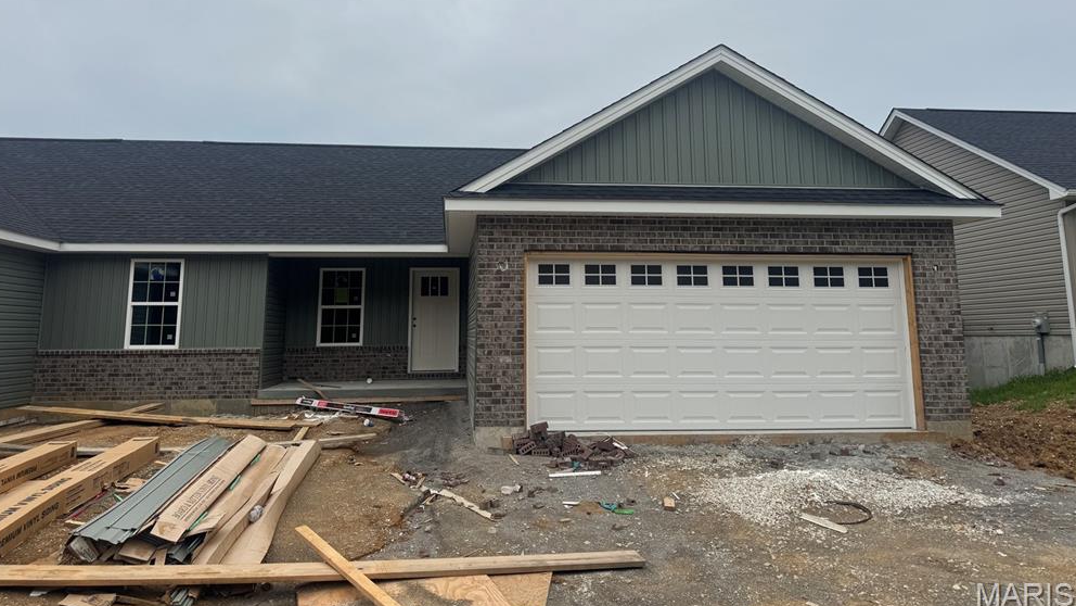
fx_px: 770
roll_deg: +0.4
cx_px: 529
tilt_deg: +8.9
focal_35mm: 27
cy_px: 201
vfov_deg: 42.3
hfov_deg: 69.9
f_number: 1.78
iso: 80
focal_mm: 6.76
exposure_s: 1/5348
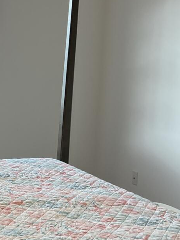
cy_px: 125
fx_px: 589
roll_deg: -2.3
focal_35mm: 85
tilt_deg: -8.0
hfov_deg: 16.8
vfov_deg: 23.0
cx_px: -21
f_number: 1.5
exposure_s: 1/120
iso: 80
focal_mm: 5.7
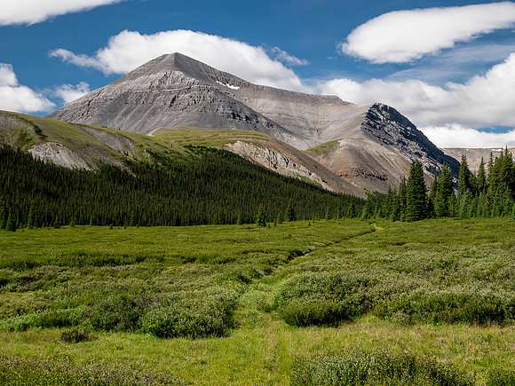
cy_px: 193
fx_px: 833
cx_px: 258
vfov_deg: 26.1
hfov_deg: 34.3
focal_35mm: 56
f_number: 8
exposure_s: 1/125
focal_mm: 28
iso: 200
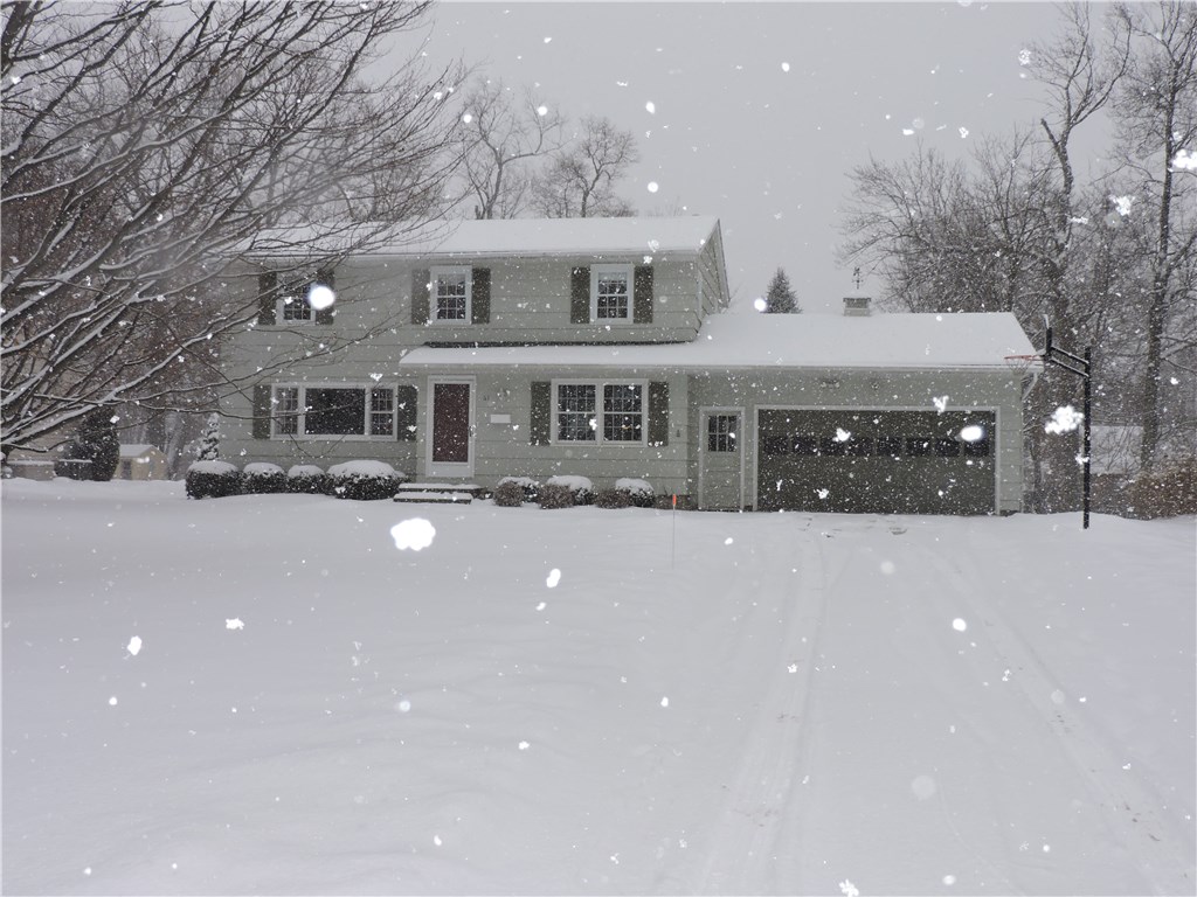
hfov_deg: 46.8
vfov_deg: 36.0
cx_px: 598
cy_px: 448
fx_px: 1383
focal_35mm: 40
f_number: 3.3
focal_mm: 7.1
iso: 160
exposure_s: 1/1250
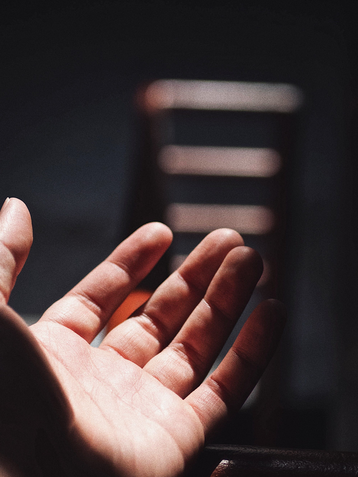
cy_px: 271
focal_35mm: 98
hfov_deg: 15.1
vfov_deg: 20.0
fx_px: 1351
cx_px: 133
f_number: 2
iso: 400
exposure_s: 1/4000
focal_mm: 25
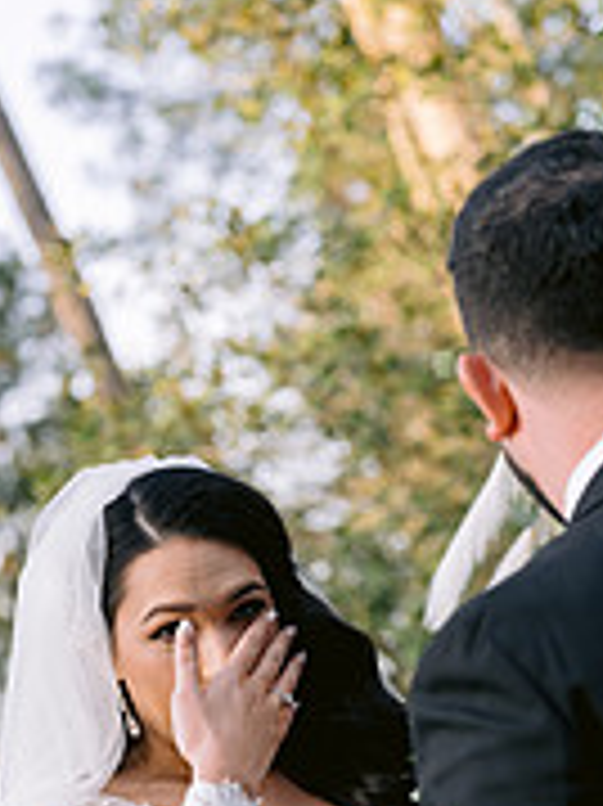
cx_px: 414
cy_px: 770
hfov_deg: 12.2
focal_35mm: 121
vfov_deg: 16.0
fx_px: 2814
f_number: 2.8
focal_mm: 50
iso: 400
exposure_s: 1/500
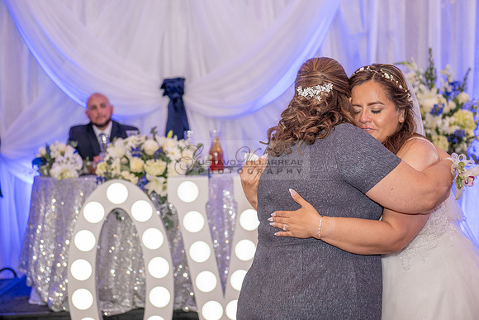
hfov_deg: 28.8
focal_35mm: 70
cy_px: 160
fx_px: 932
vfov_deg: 19.5
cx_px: 240
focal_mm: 70
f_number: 4
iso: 1600
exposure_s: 1/200
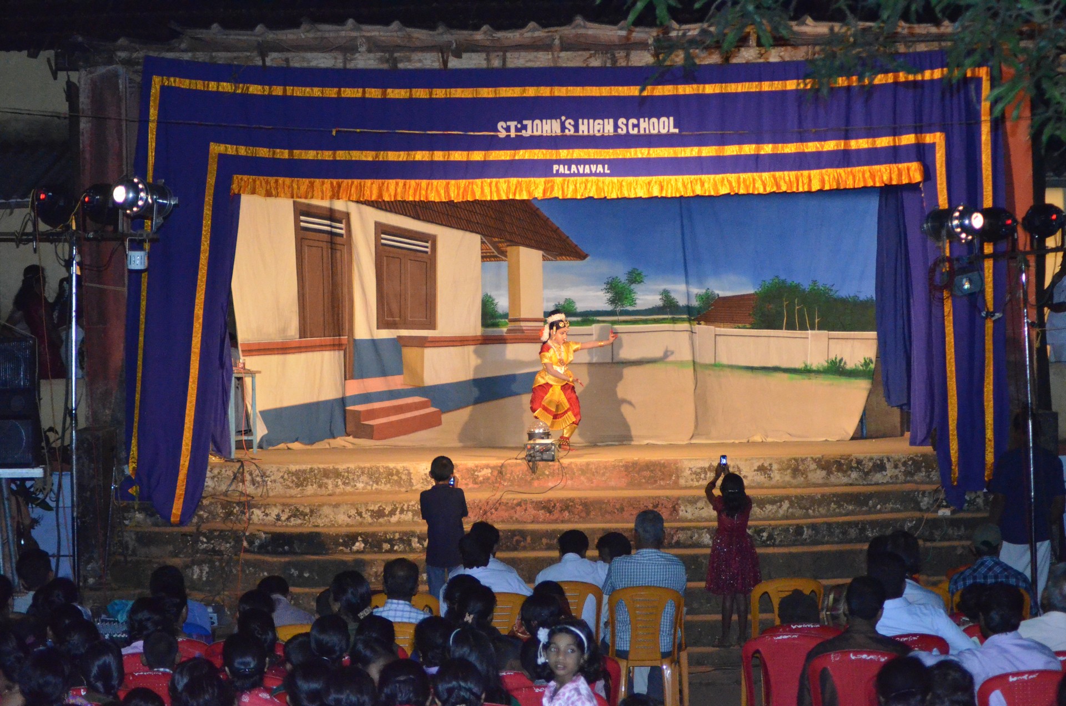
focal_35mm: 105
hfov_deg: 19.5
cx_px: 533
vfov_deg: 13.0
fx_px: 3103
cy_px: 353
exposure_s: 1/250
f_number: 4
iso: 6400
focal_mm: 70
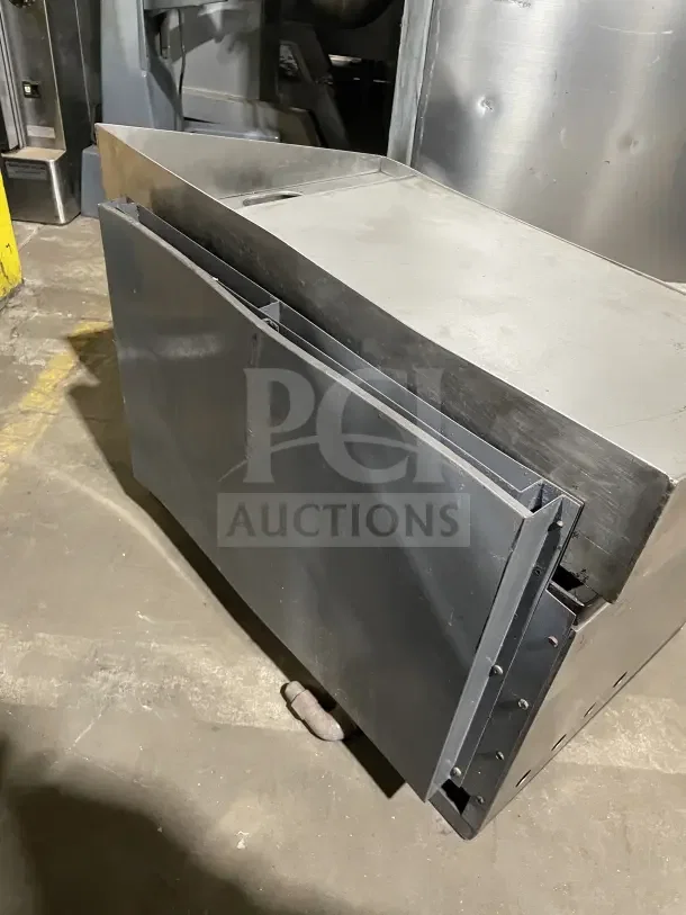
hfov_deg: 53.1
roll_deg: -5.6
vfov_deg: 67.3
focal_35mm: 26
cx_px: 343
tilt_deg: -38.4
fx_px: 687
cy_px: 458
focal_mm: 4.2
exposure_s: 1/43
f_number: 1.6
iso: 500
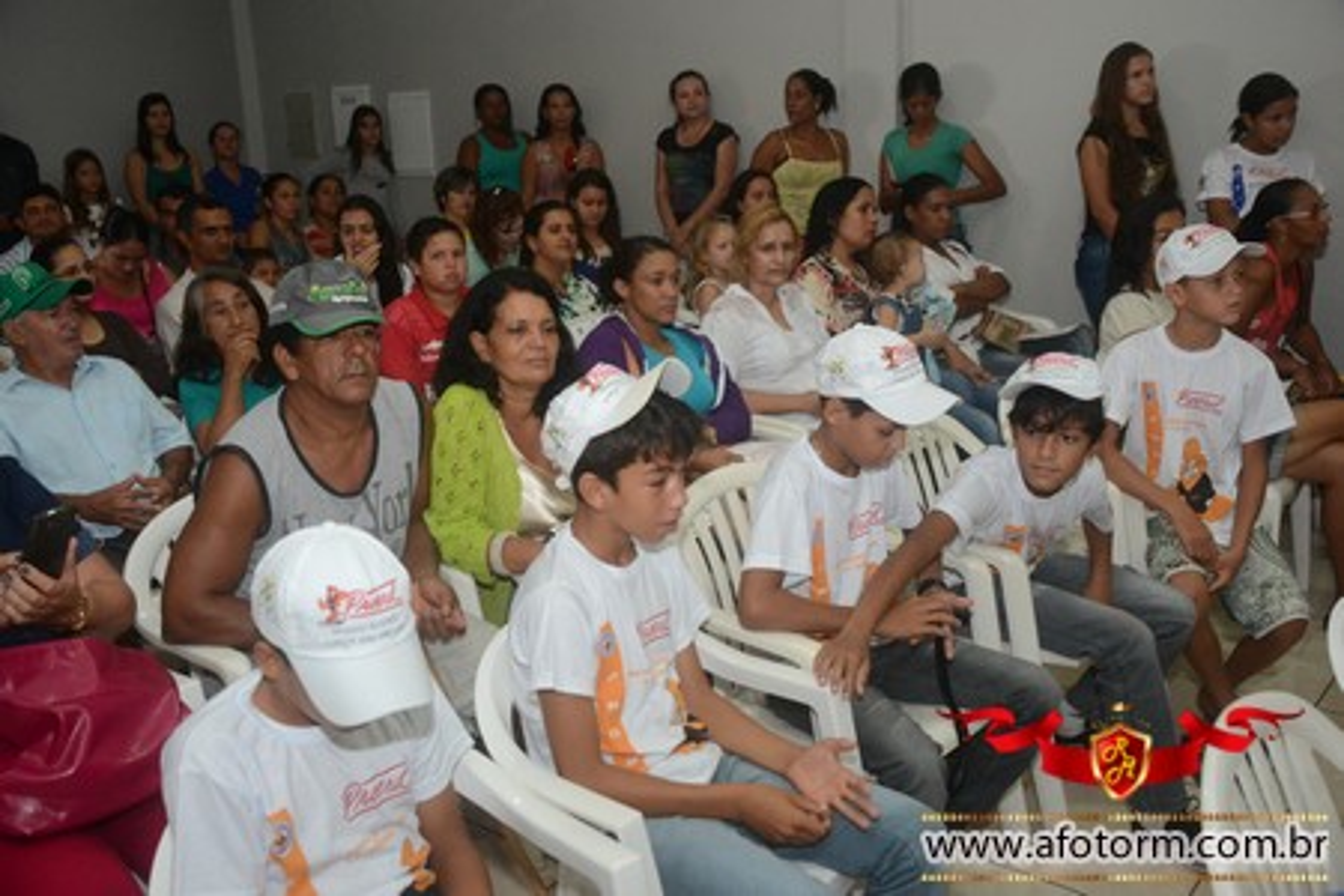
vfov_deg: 40.0
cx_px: 672
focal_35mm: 33
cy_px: 448
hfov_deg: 57.2
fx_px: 1232
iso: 1600
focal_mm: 22
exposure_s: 1/125
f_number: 3.8
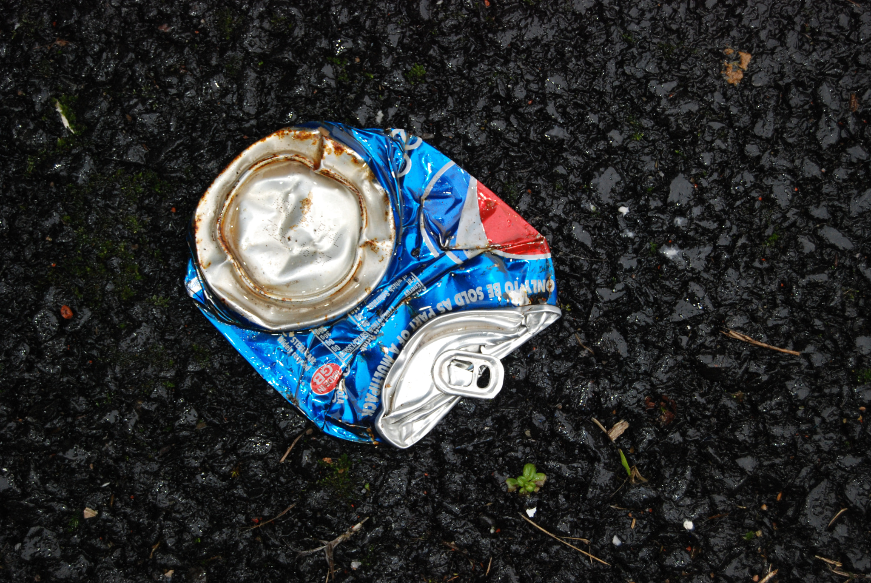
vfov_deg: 18.2
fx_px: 1817
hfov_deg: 27.0
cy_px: 292
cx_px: 436
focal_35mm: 75
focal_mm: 50
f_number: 5.6
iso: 400
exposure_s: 1/125
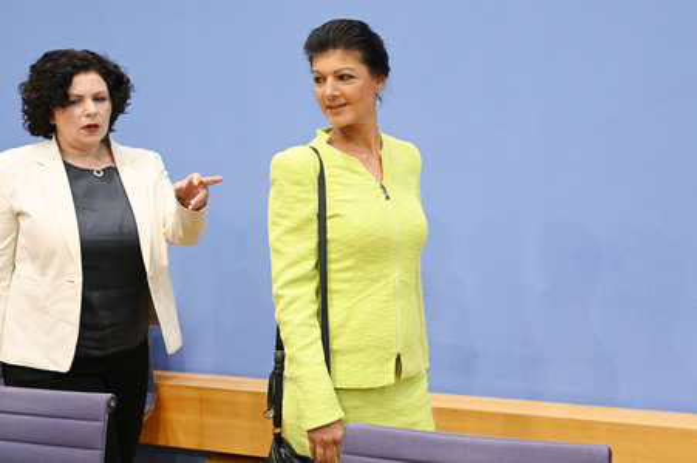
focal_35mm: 36
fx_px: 696
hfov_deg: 53.2
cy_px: 232
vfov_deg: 36.8
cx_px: 348
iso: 5000
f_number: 5.6
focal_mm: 36
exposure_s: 1/400
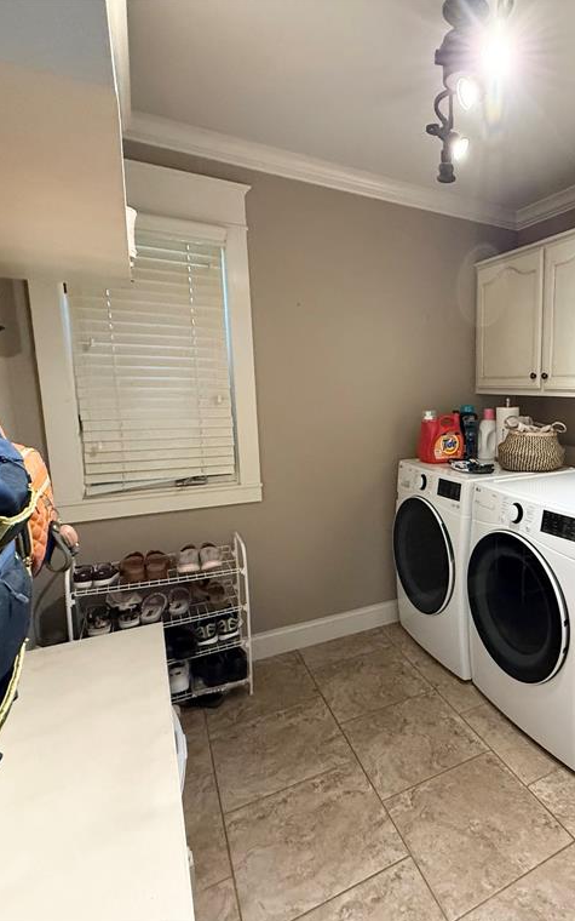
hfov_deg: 54.5
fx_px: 501
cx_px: 479
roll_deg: -0.6
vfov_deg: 85.1
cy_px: 463
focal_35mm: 20
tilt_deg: -8.7
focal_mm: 2.22
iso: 640
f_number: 2.2
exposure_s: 1/60
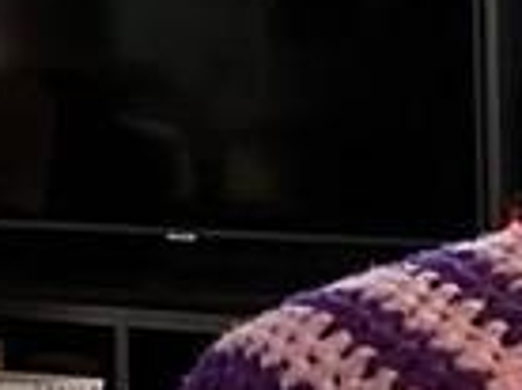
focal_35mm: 193
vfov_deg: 7.6
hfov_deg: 10.1
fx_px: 2905
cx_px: -83
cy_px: -85
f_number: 1.5
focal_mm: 5.7
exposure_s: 1/40
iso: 500
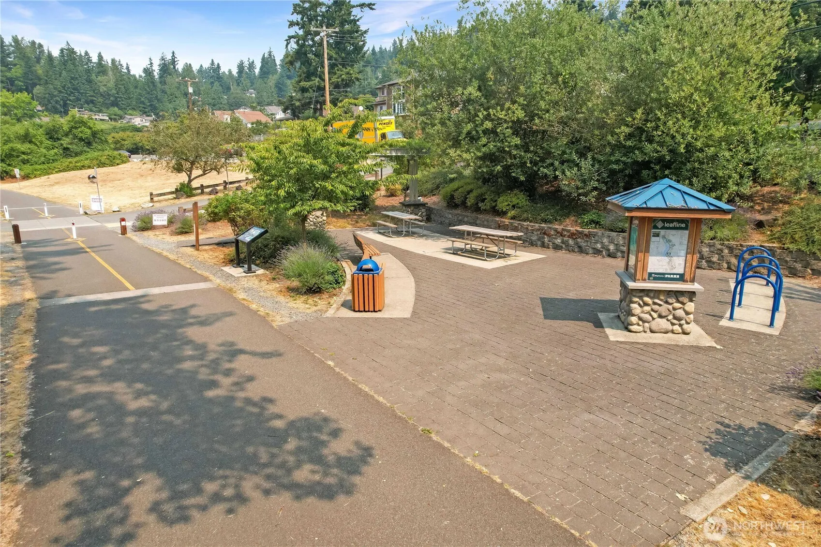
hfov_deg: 78.6
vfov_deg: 57.2
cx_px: 410
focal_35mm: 22
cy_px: 274
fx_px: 502
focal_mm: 8.38
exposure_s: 1/1000
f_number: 2.8
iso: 100
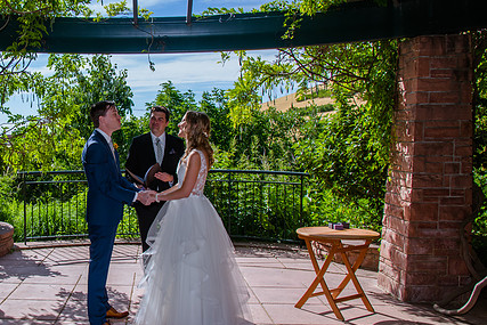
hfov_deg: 46.8
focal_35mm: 39
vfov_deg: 34.2
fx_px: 528
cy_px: 172
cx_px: 94
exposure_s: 1/250
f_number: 8
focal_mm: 24
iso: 200
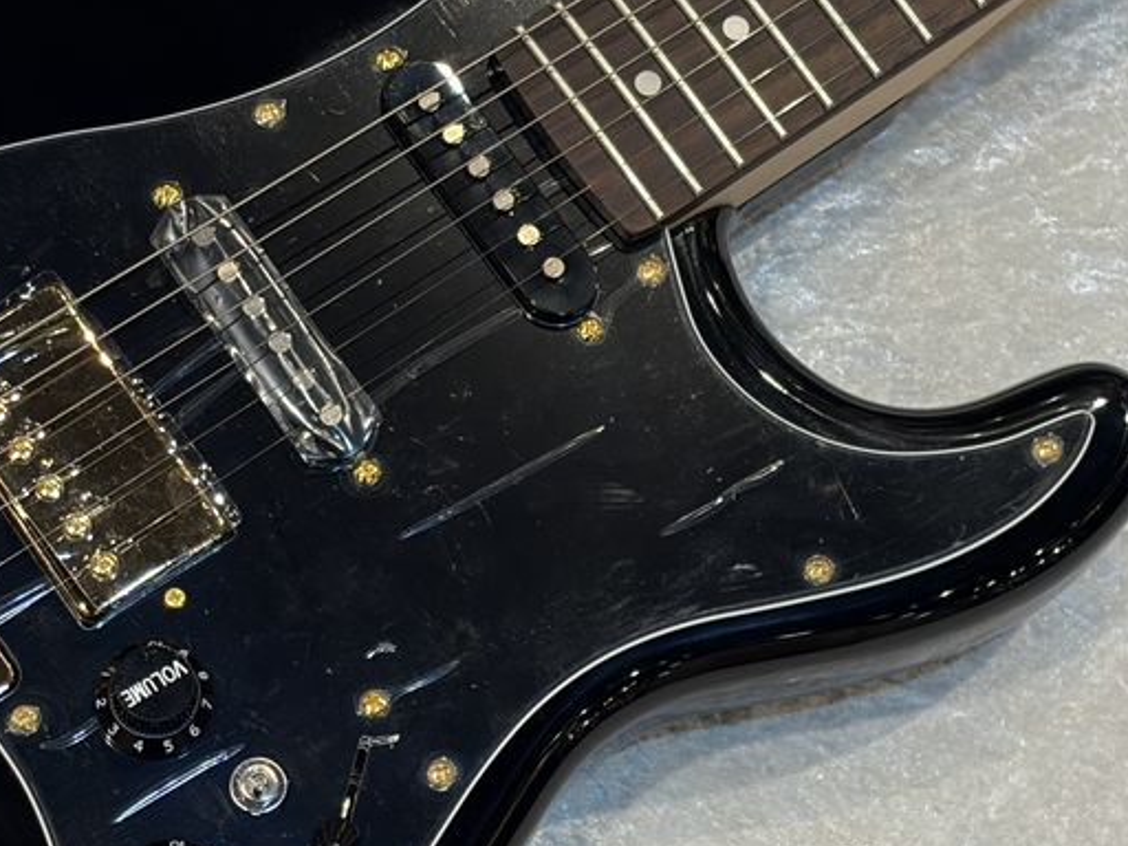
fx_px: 4236
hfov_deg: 15.1
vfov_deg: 11.4
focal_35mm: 130
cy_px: 449
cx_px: 357
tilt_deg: -69.0
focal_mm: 5.96
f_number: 1.6
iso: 64
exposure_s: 1/60
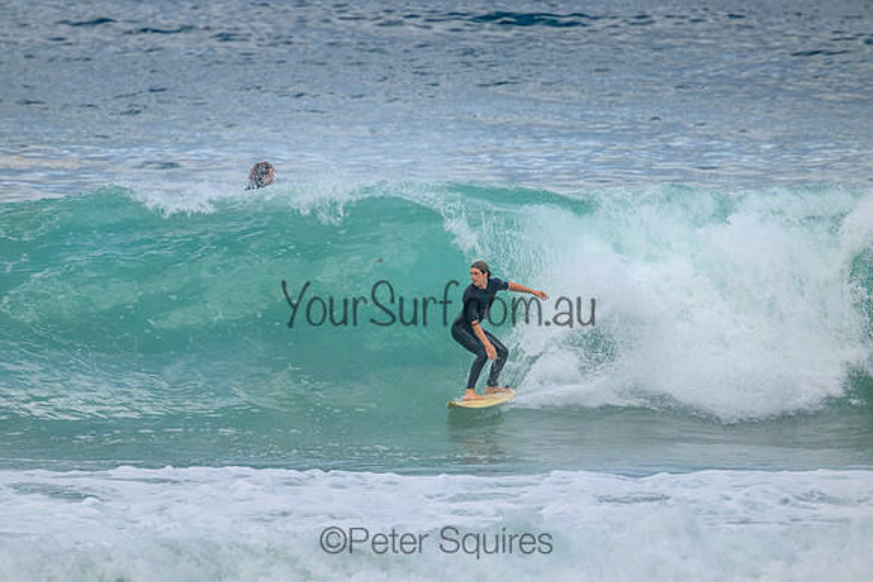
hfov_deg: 2.6
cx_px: 436
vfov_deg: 1.7
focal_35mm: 800
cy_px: 291
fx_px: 19404
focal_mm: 800
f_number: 11
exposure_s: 1/2000
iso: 1100
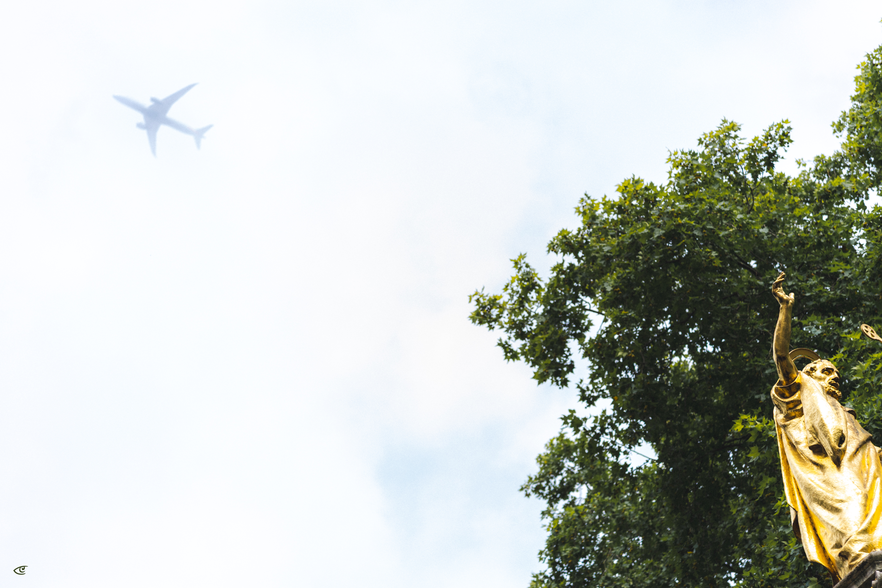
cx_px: 441
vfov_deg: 15.2
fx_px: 2205
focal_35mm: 90
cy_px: 294
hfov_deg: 22.6
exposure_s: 1/640
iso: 100
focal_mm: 90
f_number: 2.8
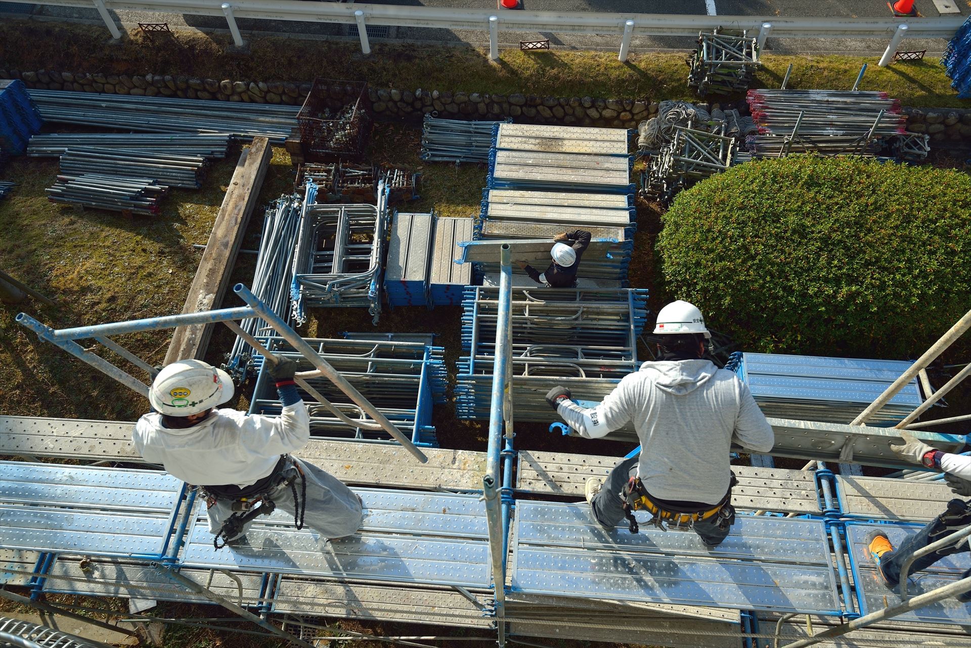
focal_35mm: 26
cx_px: 486
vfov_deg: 49.6
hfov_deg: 69.4
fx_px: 701
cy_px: 324
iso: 100
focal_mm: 26
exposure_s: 1/500
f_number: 5.6
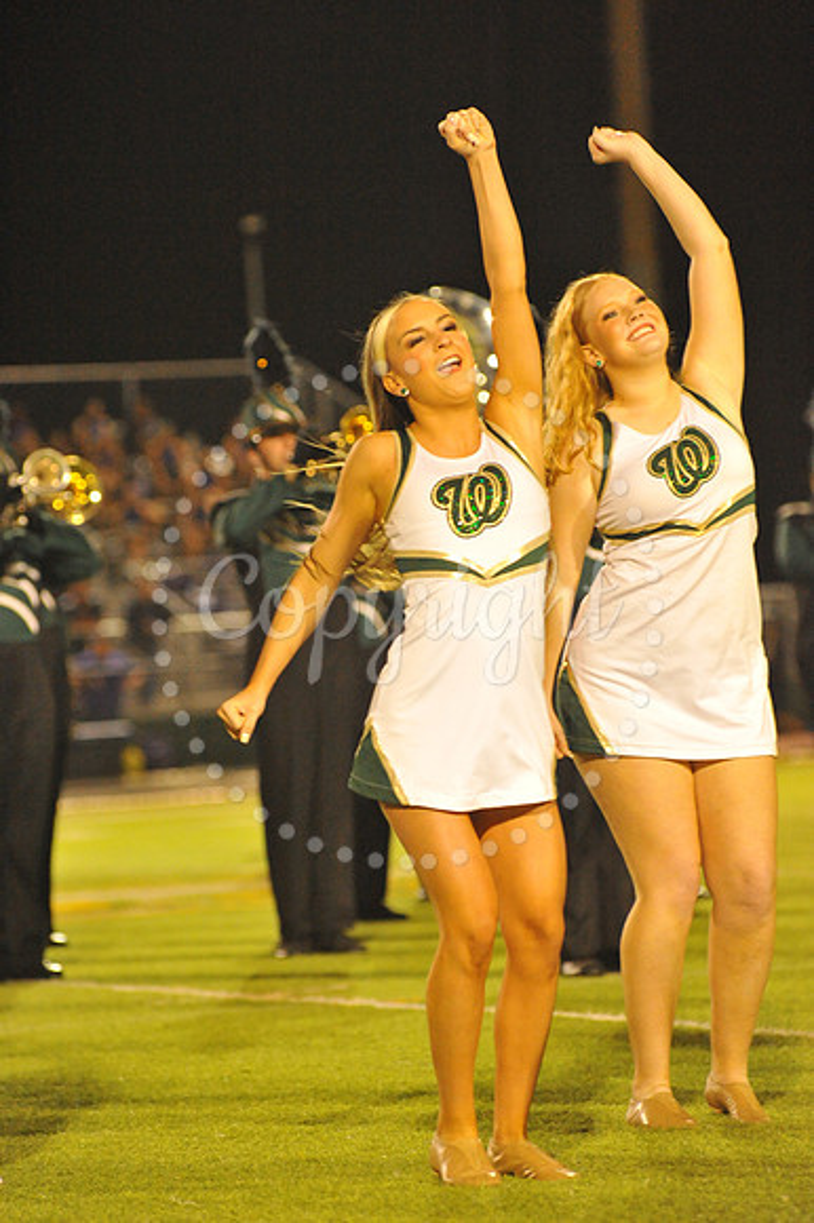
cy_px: 612
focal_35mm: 200
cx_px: 407
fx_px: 6791
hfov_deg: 6.9
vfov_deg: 10.3
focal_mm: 200
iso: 6400
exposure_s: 1/200
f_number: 5
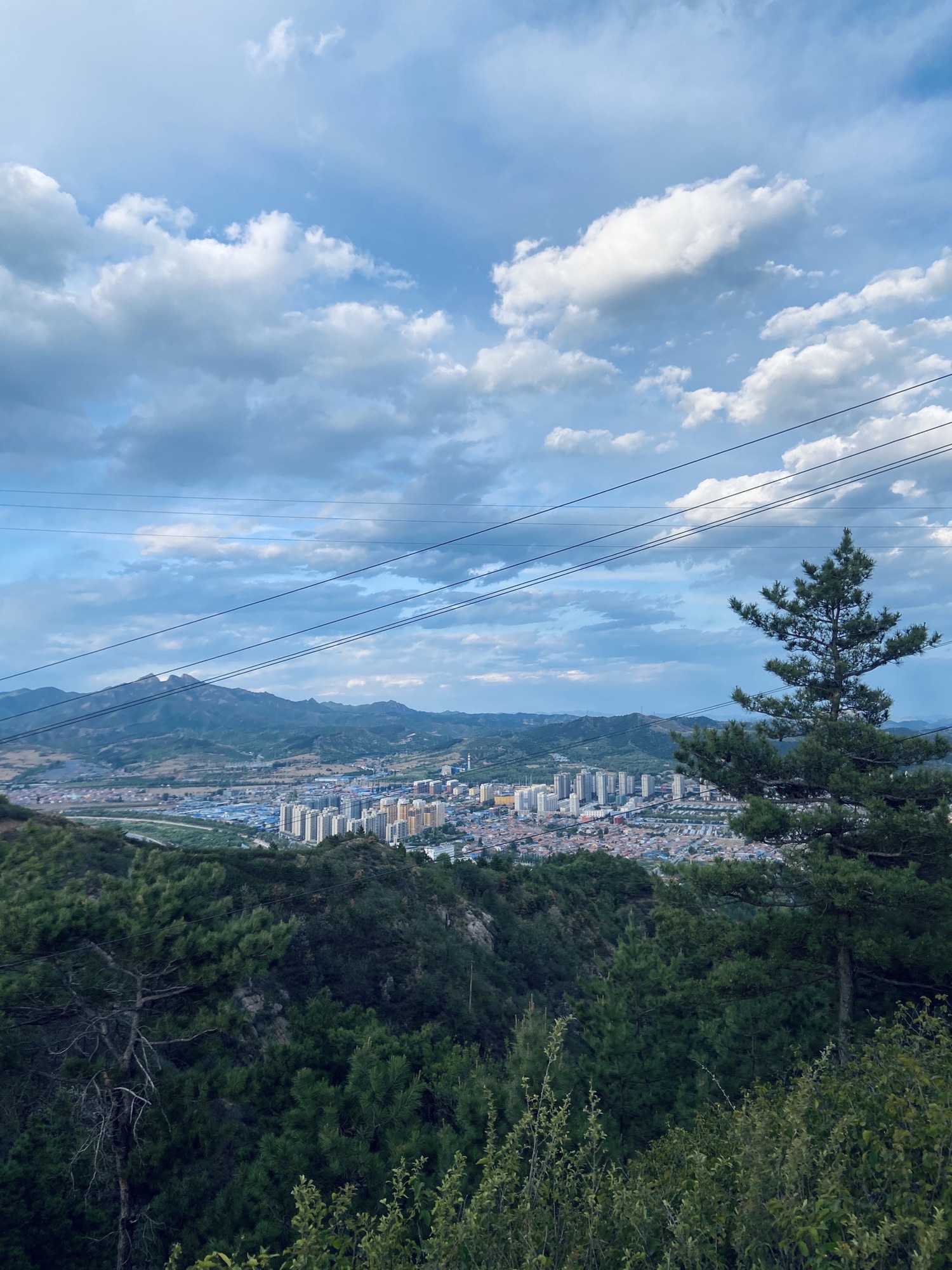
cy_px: 635
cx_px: 476
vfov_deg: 67.3
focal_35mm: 26
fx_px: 953
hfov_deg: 53.1
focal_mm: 4.25
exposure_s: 1/1124
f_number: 1.8
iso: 32
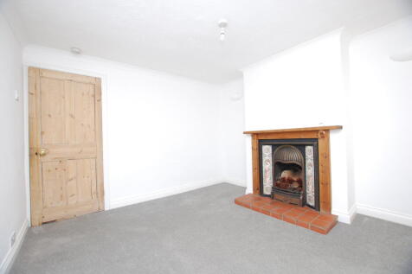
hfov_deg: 100.4
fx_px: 172
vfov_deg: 77.3
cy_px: 137
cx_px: 206
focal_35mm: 15
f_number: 4
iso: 100
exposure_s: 1/60
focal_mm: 10
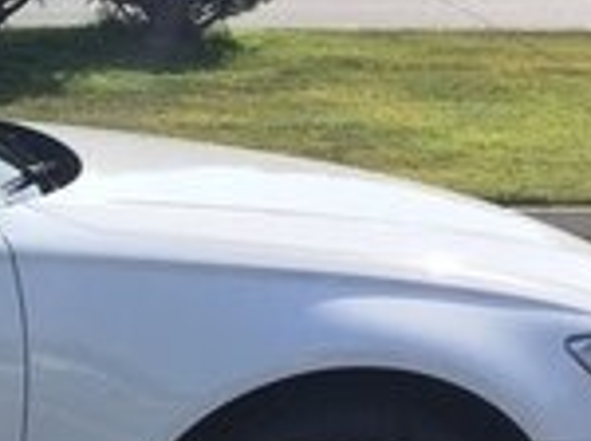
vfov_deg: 11.5
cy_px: 400
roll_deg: -0.1
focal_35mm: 128
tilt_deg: -13.2
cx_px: -548
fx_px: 2182
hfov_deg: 13.5
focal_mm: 4.15
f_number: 2.2
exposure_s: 1/1364
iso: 32
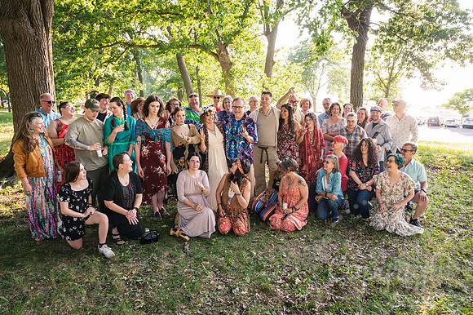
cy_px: 158
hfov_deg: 69.4
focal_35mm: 26
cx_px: 236
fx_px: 341
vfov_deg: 49.5
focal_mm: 26
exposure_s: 1/250
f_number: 5.6
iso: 800
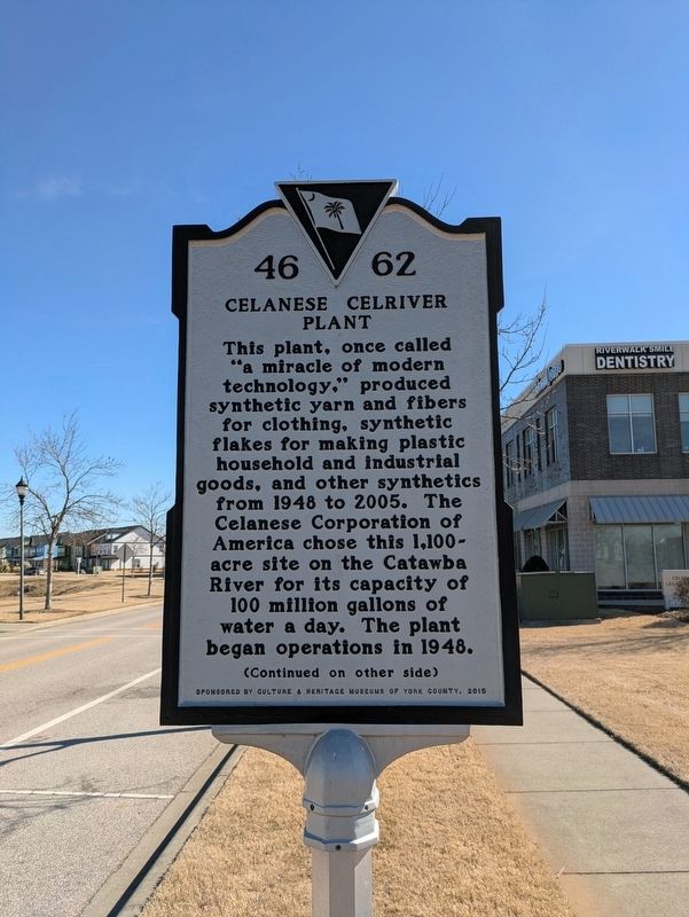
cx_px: 344
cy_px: 458
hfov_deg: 54.9
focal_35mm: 25
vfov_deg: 69.4
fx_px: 663
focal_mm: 5.43
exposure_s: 1/1420
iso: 47
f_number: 1.89
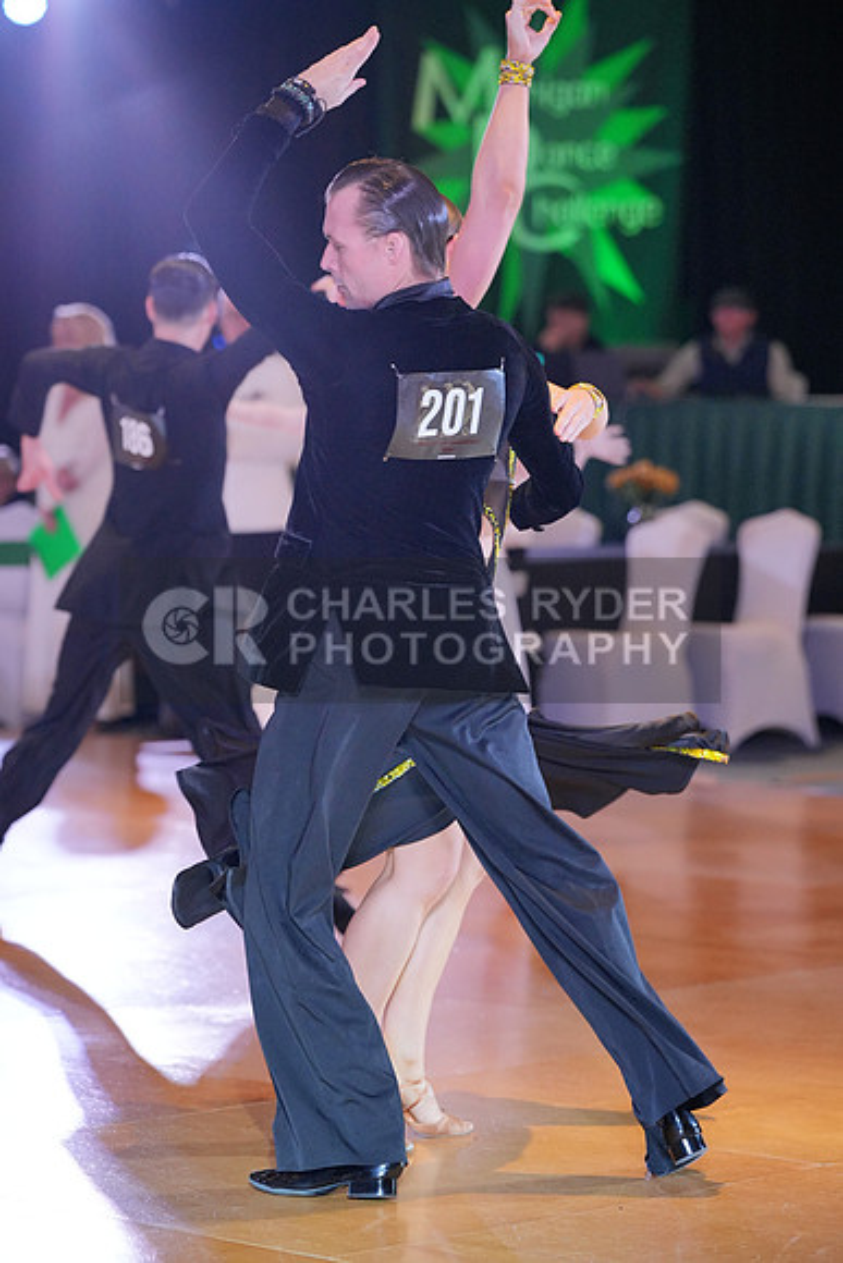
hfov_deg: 10.6
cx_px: 422
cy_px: 632
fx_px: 4528
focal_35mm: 129
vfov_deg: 15.9
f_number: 3.5
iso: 4000
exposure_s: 1/500
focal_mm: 129
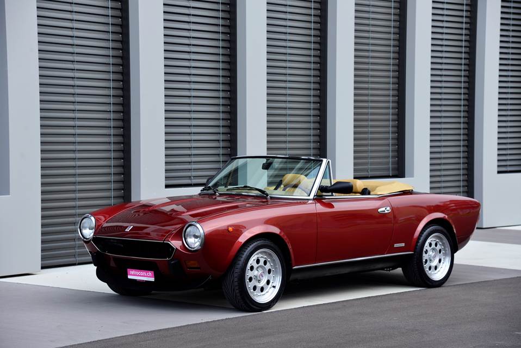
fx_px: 1332
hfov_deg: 22.1
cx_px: 260
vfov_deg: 14.9
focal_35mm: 92
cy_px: 174
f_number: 6.3
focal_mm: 92
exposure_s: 1/80
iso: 200
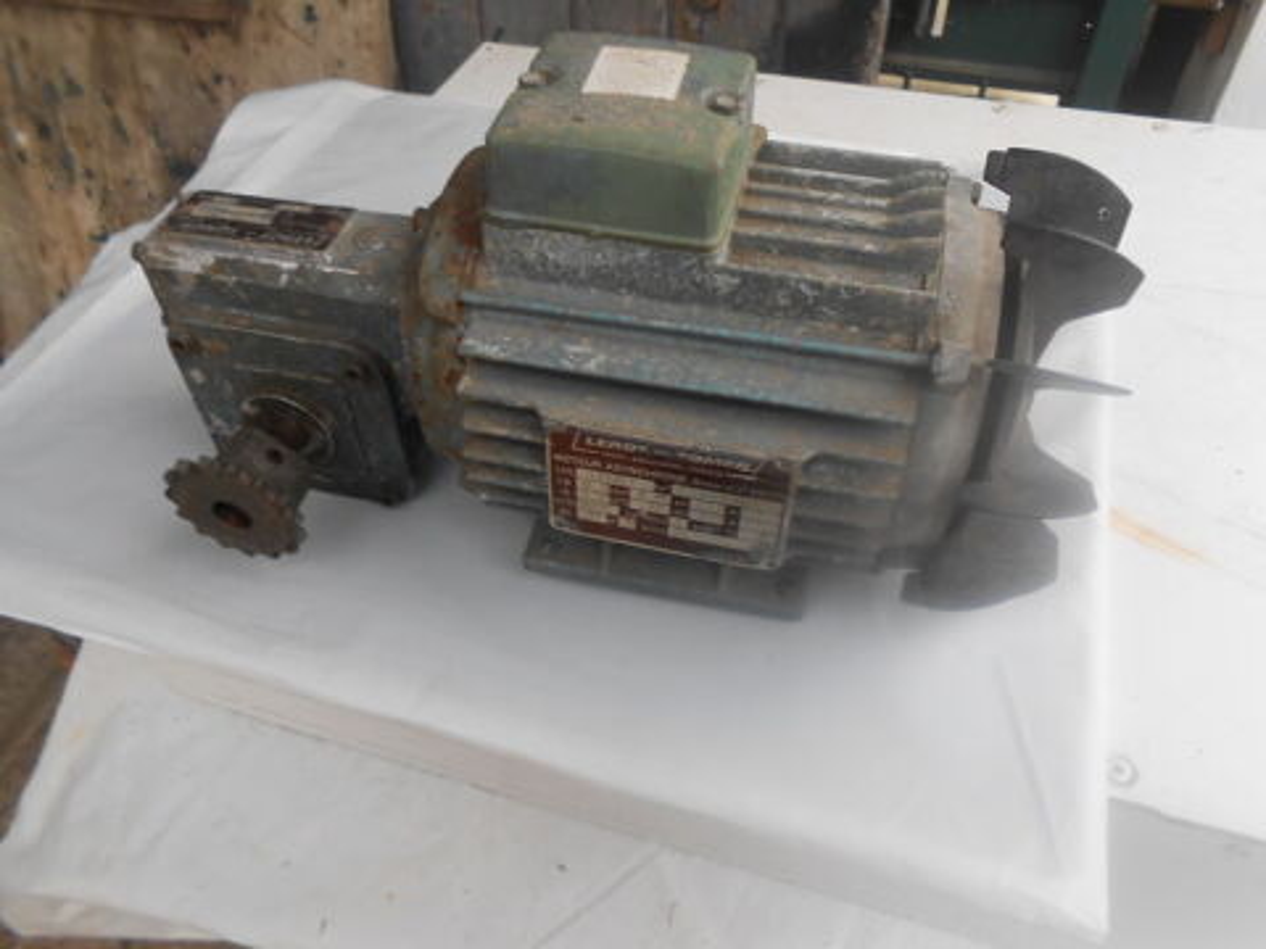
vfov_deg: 53.1
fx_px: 951
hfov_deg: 67.3
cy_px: 474
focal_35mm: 26
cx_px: 633
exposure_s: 1/40
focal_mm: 4.6
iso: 80
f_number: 3.5
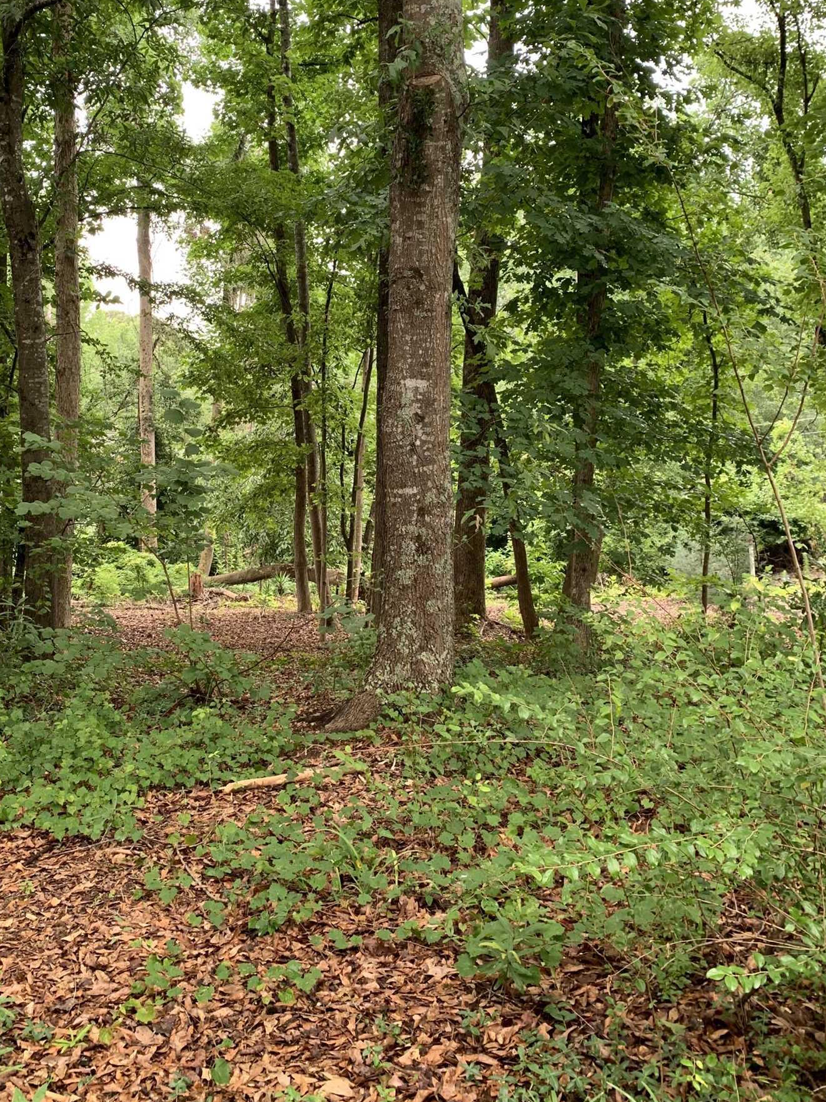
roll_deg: +0.1
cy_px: 443
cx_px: 325
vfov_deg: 53.6
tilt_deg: -2.0
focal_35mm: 34
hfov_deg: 41.6
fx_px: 1082
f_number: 1.8
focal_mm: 4.25
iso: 64
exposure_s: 1/121
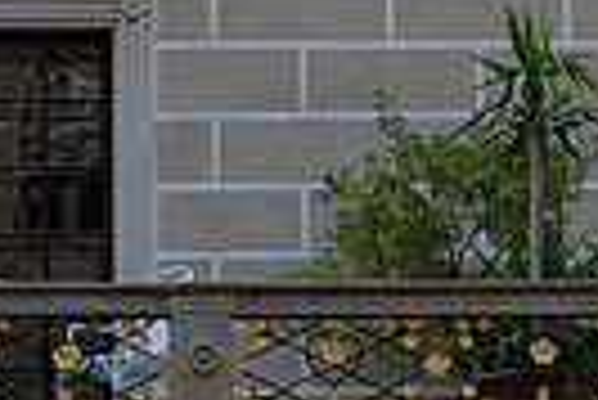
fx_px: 4057
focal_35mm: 244
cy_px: 596
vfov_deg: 5.6
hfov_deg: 8.4
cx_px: -85
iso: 320
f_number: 9
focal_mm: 56
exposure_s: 1/125
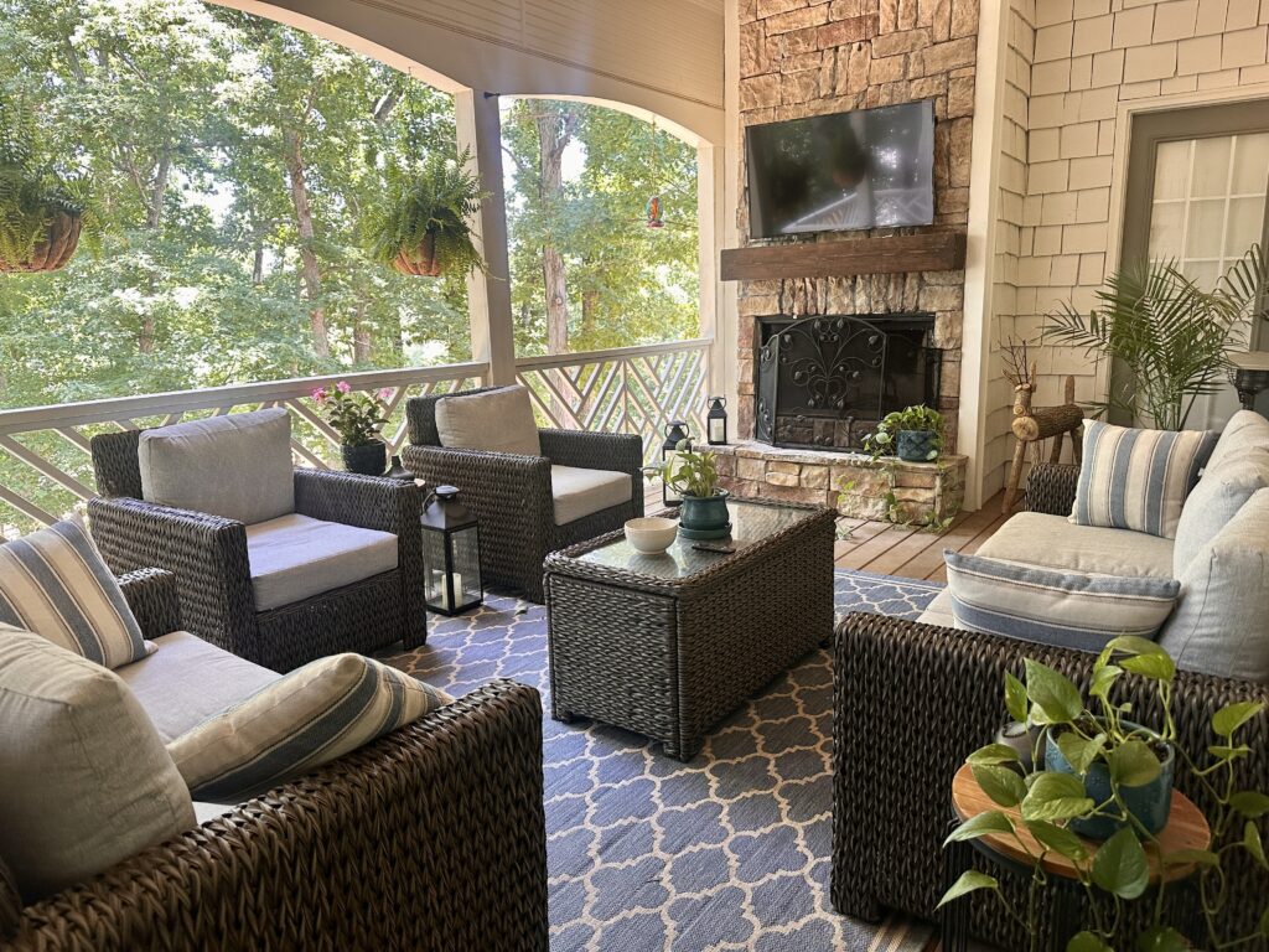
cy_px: 476
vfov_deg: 56.8
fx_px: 880
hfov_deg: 71.6
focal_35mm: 24
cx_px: 634
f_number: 1.78
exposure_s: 1/121
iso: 200
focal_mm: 6.86
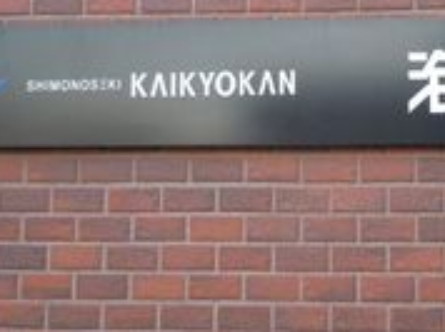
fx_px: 809
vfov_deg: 23.1
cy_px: 115
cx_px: 330
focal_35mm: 63
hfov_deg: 30.3
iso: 400
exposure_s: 1/400
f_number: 3.7
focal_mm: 5
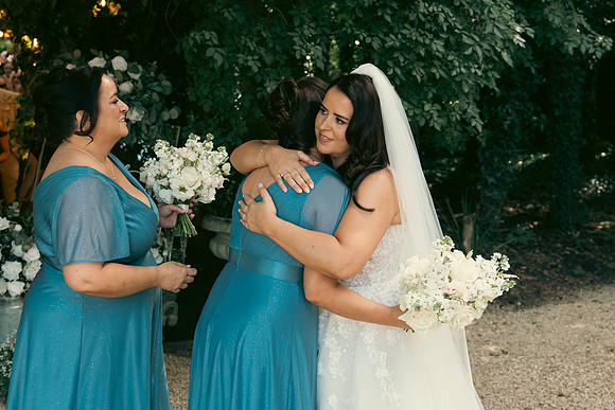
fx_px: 837
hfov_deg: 40.3
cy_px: 205
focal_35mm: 49
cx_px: 308
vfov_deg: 27.5
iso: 320
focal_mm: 33
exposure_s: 1/200
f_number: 3.5
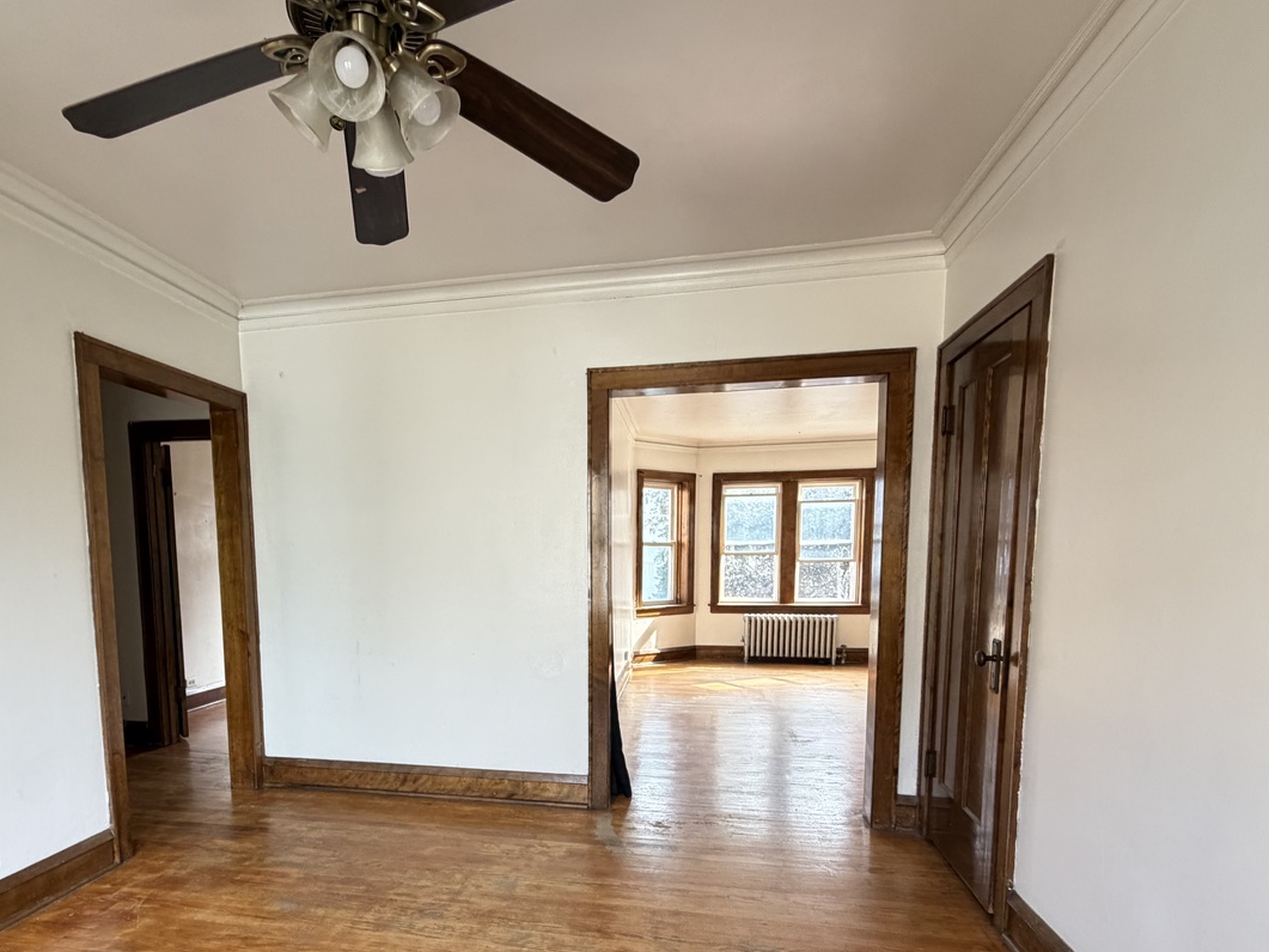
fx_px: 697
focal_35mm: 19
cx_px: 538
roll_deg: +0.9
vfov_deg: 66.9
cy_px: 631
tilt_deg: -5.9
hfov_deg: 84.1
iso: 320
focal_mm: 2.22
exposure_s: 1/121
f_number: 2.2
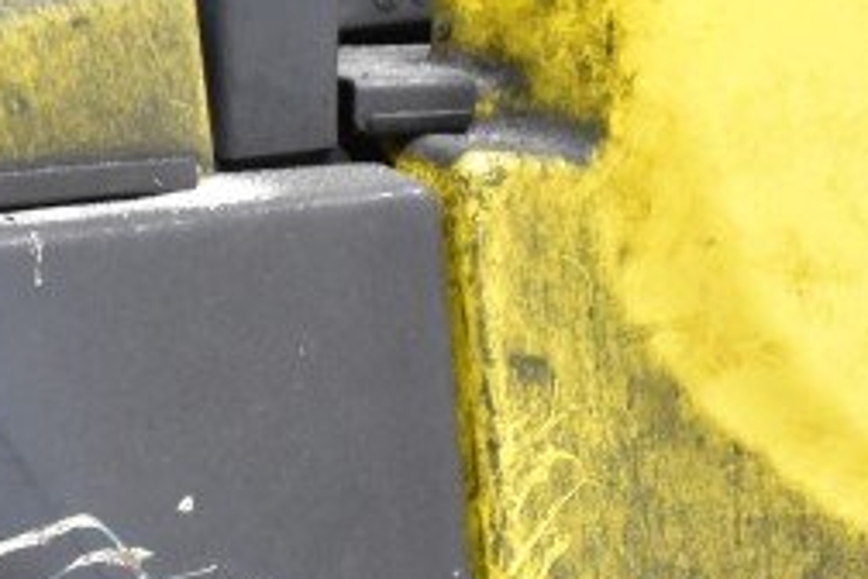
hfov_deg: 13.0
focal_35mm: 157
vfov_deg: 8.6
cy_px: 793
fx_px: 3785
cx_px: 203
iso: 1600
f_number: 4.5
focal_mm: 22
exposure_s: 1/25
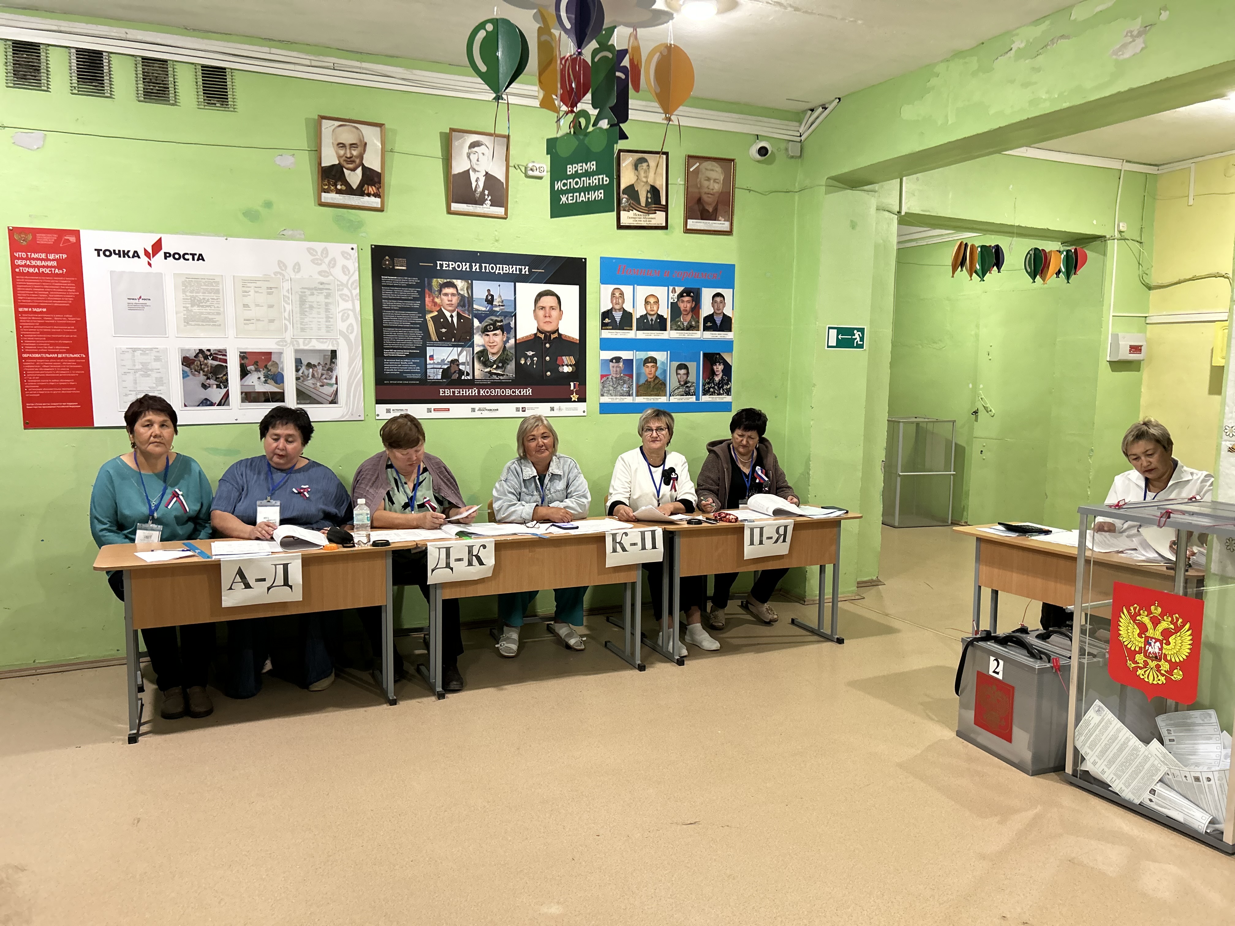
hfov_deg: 67.3
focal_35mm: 26
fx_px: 928
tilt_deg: -6.5
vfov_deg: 53.1
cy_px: 463
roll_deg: +0.5
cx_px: 618
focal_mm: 5.7
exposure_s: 1/33
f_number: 1.5
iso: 400
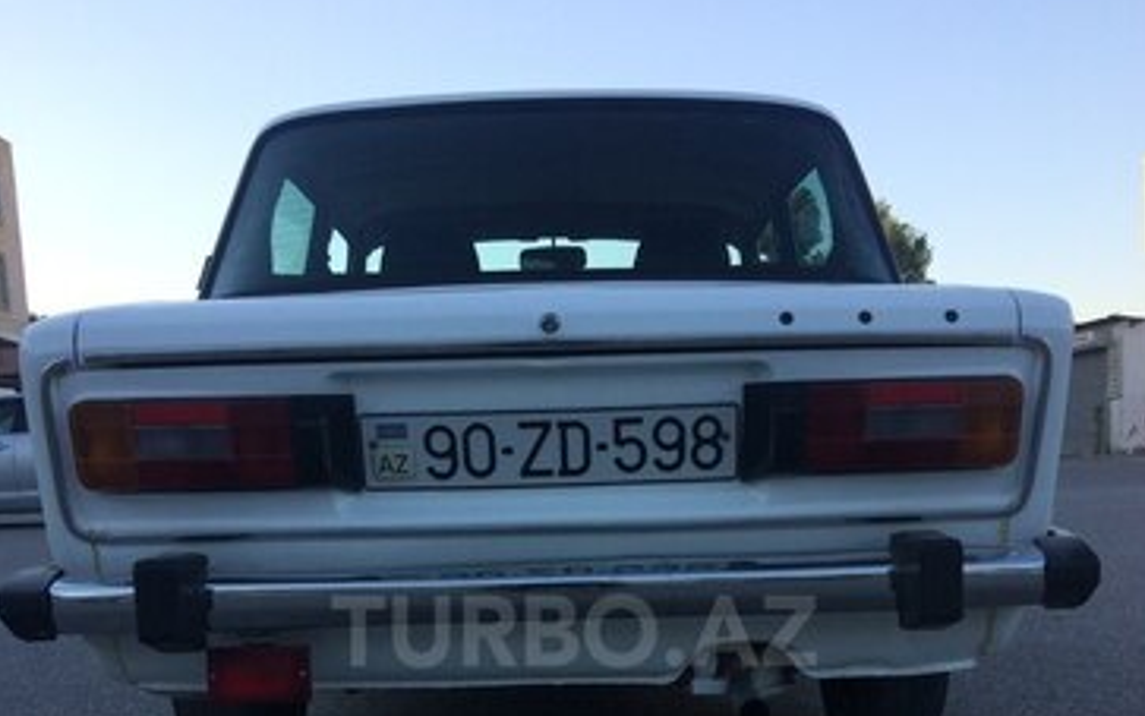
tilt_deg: -9.2
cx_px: 574
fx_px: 1311
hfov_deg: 47.2
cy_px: 631
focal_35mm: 42
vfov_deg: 29.4
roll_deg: +2.5
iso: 32
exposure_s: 1/622
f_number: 2.2
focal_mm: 4.15
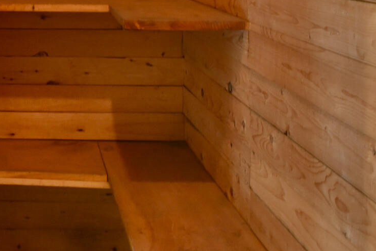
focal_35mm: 57
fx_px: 596
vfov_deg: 21.4
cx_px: -12
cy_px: -83
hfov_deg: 31.9
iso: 800
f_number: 11
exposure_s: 1/1.6
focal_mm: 14
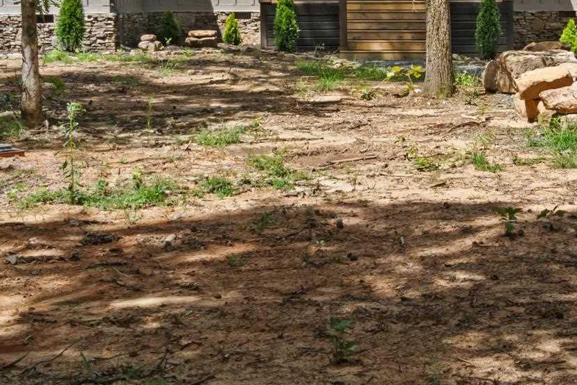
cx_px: 479
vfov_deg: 16.4
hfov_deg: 24.6
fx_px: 1298
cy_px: -17
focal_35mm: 81
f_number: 9
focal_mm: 18
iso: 250
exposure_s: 1/60
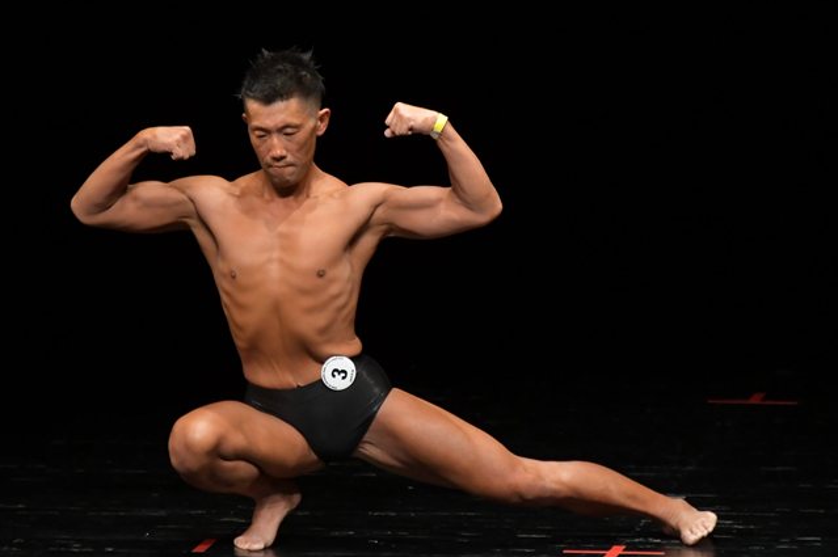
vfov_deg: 2.5
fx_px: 12700
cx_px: 351
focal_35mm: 546
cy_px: 248
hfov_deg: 3.8
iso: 3200
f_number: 5.6
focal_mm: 300
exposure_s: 1/400
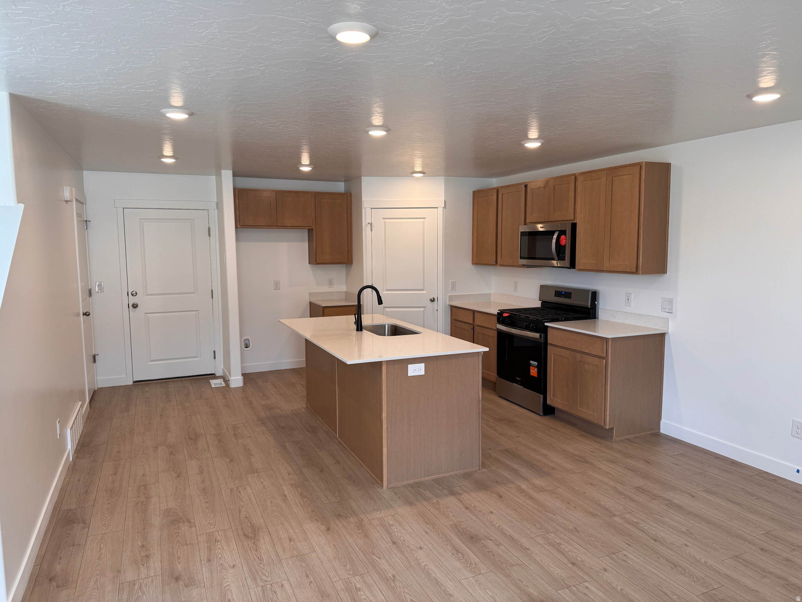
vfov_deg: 56.8
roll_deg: +0.6
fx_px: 556
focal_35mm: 24
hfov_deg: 71.6
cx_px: 401
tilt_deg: -6.1
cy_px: 301
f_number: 1.78
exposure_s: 1/120
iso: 80
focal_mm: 6.76
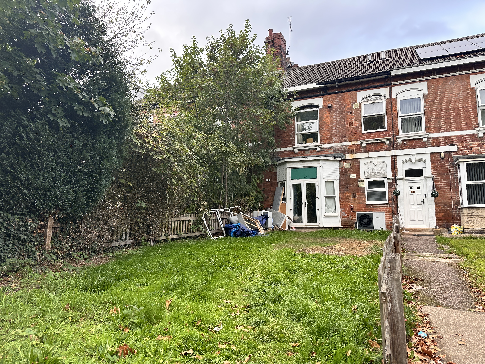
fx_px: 336
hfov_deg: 71.6
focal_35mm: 24
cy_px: 182
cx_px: 242
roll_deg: +0.0
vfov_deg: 56.8
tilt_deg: +6.8
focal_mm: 6.86
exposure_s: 1/577
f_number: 1.78
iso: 80
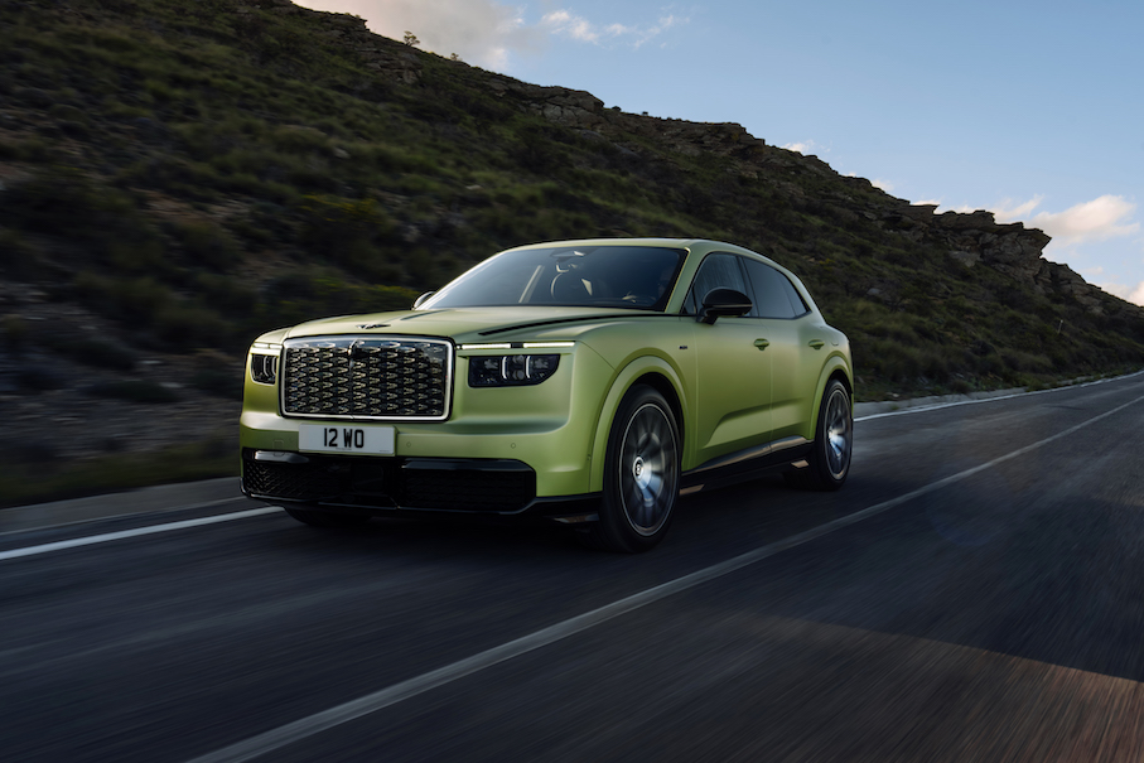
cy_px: 382
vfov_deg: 42.3
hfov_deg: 60.3
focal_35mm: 31
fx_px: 985
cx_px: 572
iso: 100
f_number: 13
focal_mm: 31
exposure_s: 1/20
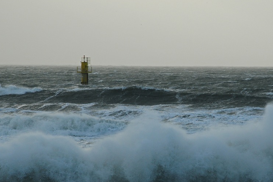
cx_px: 171
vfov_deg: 9.3
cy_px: 115
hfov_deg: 13.9
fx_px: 1122
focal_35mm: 148
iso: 400
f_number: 8
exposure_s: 1/500
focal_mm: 72
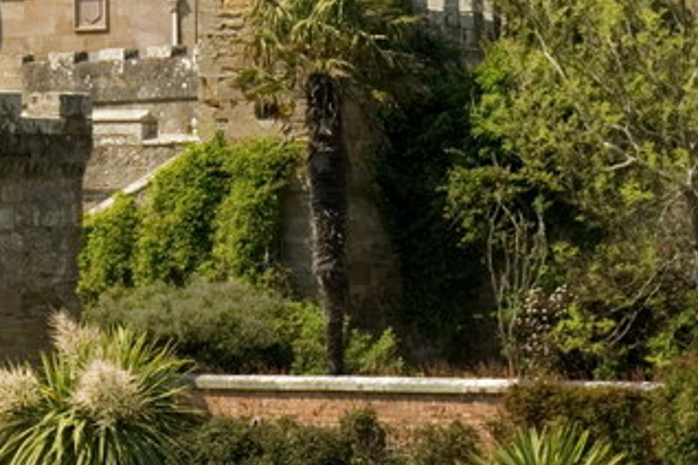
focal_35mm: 225
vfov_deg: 6.1
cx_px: -216
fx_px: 4362
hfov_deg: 9.0
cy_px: -54
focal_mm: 38
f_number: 5.6
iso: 100
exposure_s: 1/125
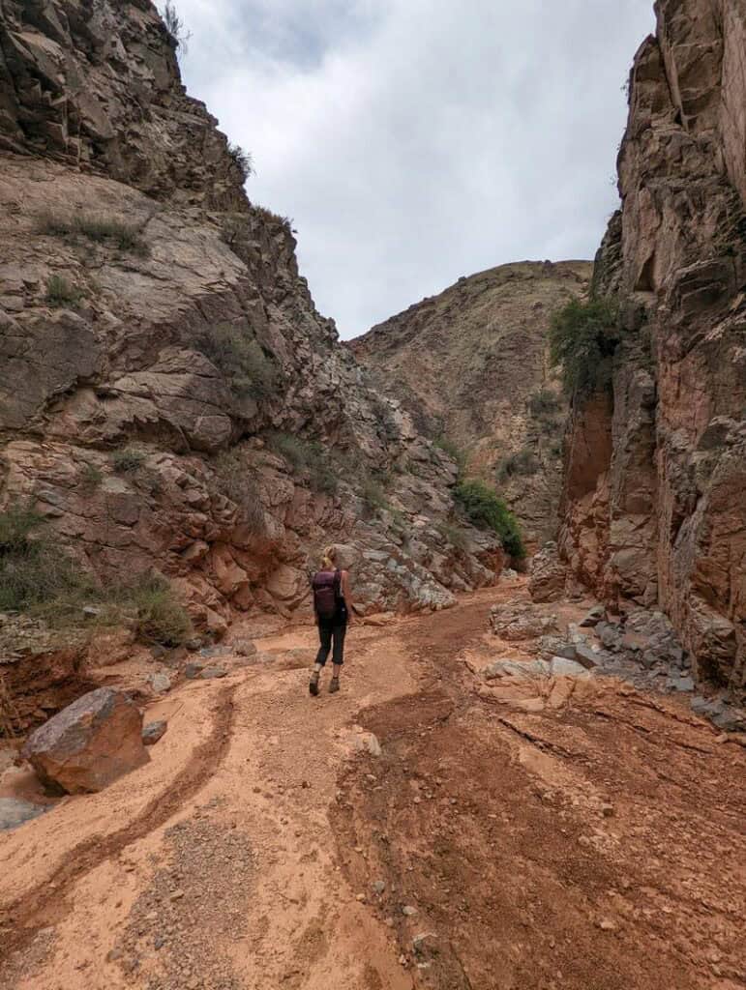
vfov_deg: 94.4
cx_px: 373
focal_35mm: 16
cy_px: 495
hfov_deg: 78.2
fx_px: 459
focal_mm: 2.4
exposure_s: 1/2066
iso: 53
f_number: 2.2
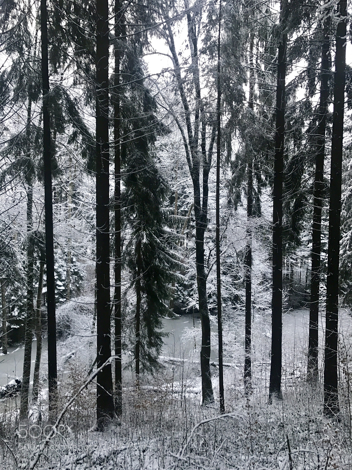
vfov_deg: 63.4
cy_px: 235
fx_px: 380
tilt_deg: -3.6
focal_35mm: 28
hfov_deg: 49.7
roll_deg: -0.8
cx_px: 176
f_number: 1.8
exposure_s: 1/33
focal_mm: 3.99
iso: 80
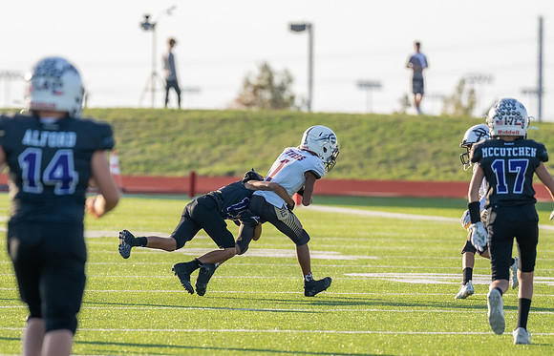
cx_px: 197
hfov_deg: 4.6
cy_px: 265
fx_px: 6945
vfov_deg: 2.9
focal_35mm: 456
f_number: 2.8
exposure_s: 1/800
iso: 160
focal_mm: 200
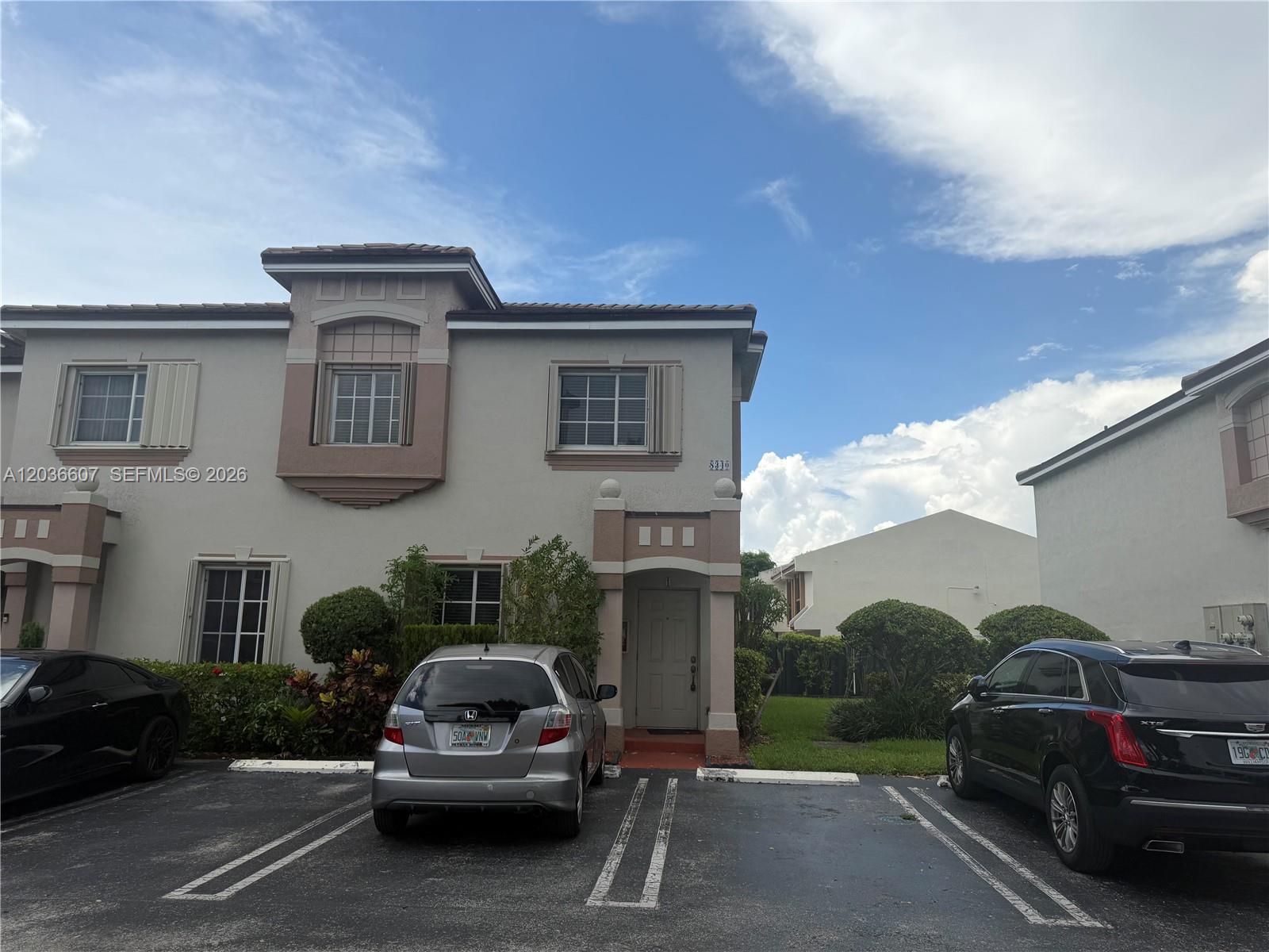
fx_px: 880
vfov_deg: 56.8
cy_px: 476
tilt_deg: +10.0
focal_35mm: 24
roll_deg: -0.9
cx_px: 634
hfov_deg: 71.6
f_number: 1.78
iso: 80
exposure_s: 1/4673
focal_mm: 6.76
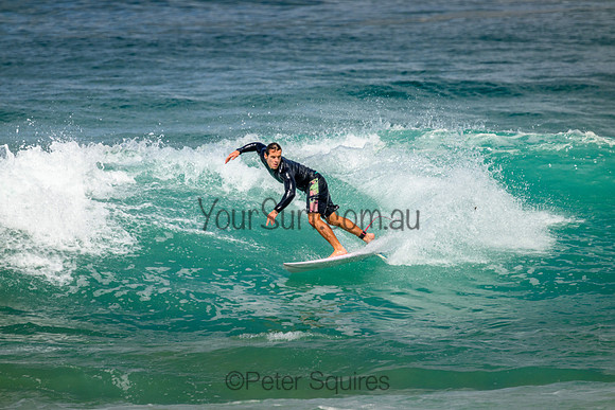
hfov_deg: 2.6
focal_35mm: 800
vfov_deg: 1.7
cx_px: 308
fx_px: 13669
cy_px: 205
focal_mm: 800
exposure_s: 1/2000
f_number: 11
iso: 560
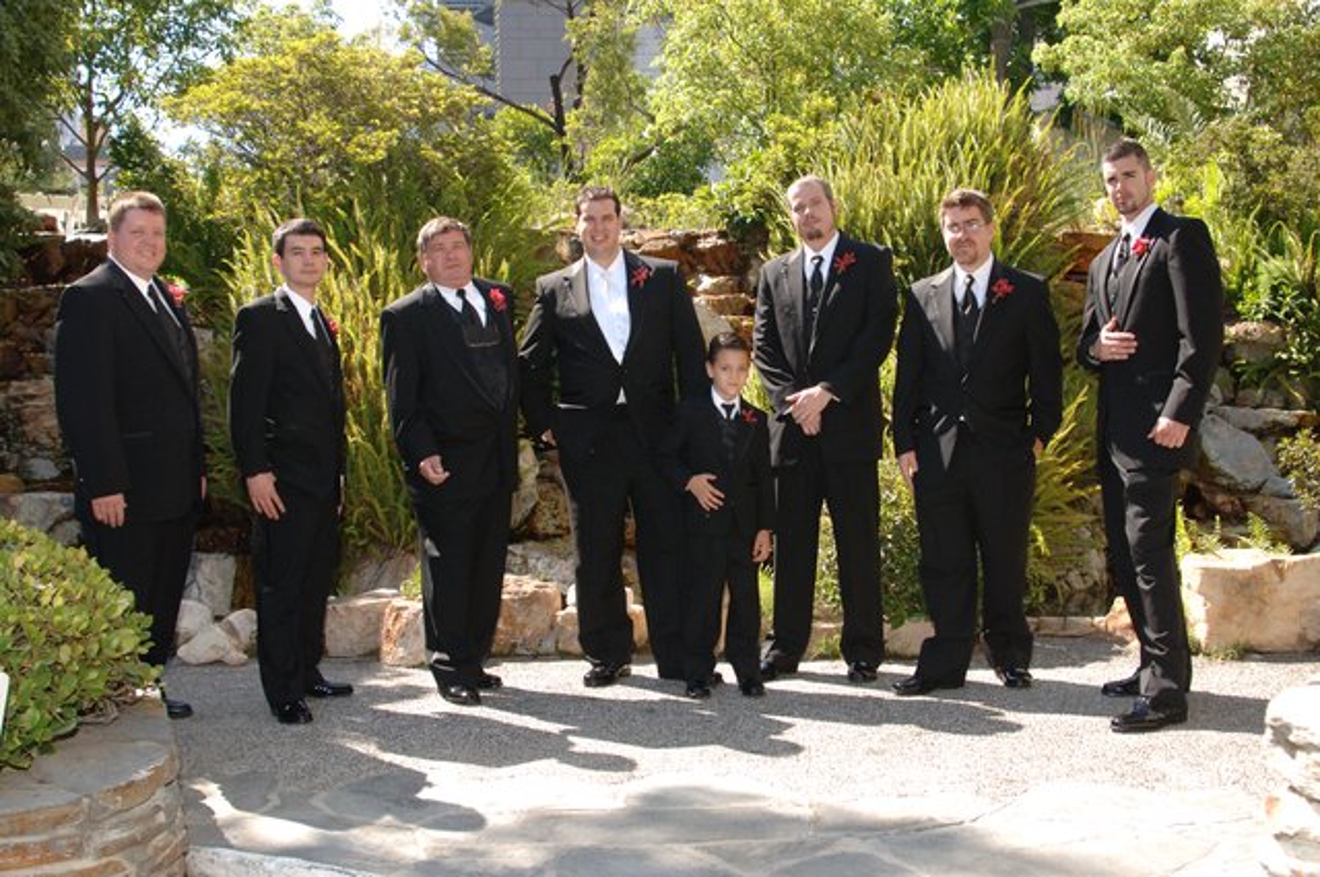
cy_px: 438
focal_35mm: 42
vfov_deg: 31.8
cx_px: 660
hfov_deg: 46.5
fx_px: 1538
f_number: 7.6
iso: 400
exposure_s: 1/250
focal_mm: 28
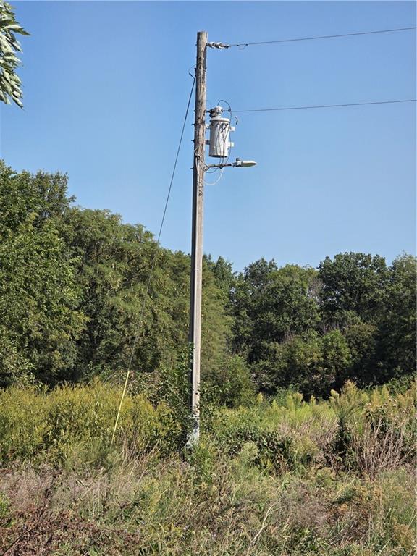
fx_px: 1847
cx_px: 208
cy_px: 278
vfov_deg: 17.1
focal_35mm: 115
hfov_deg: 12.9
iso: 64
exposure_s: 1/1517
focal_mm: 18.6
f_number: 3.4
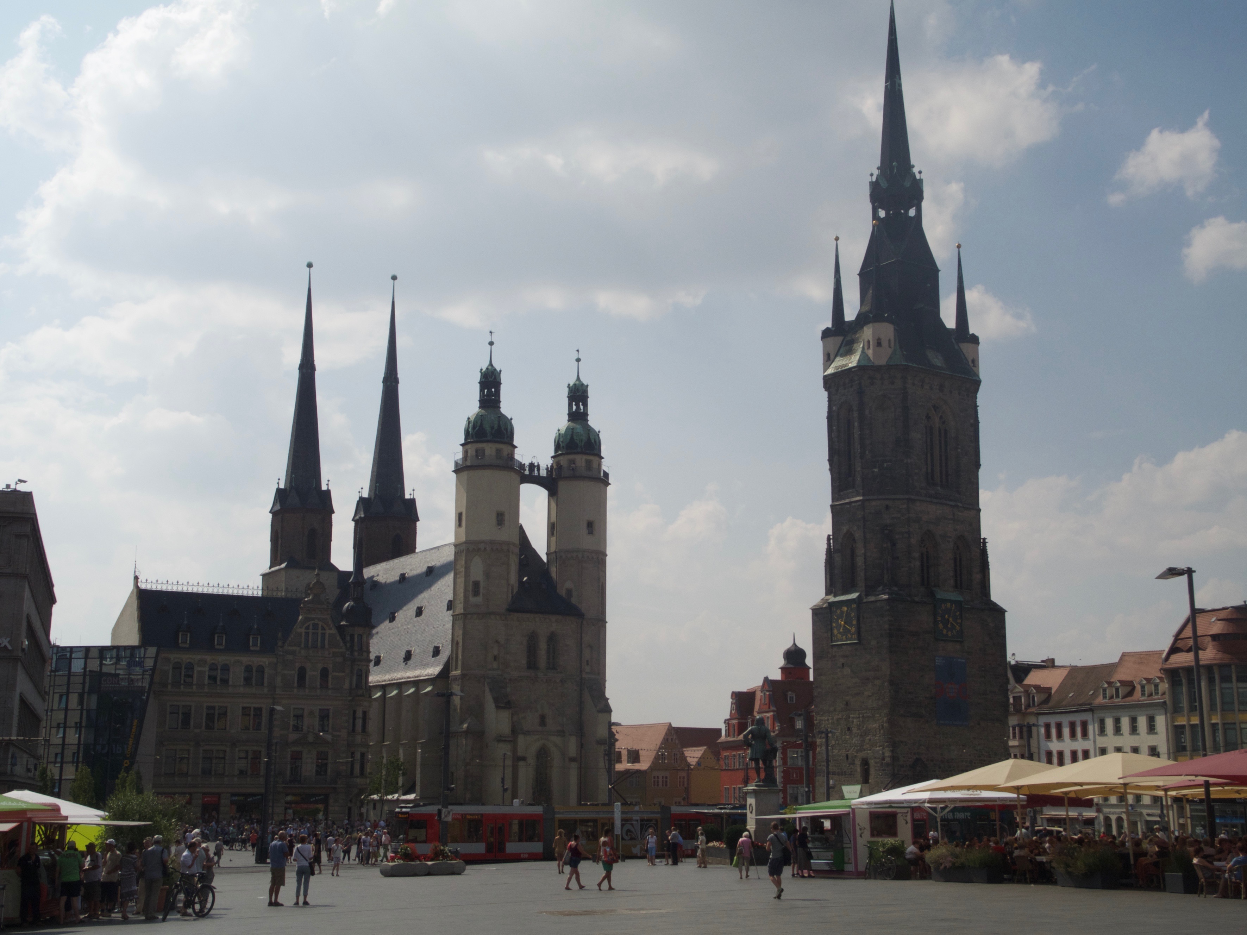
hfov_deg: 42.1
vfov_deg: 32.2
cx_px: 624
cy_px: 468
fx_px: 1621
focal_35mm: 45
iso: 100
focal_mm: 9.7
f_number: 6.3
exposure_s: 1/1000
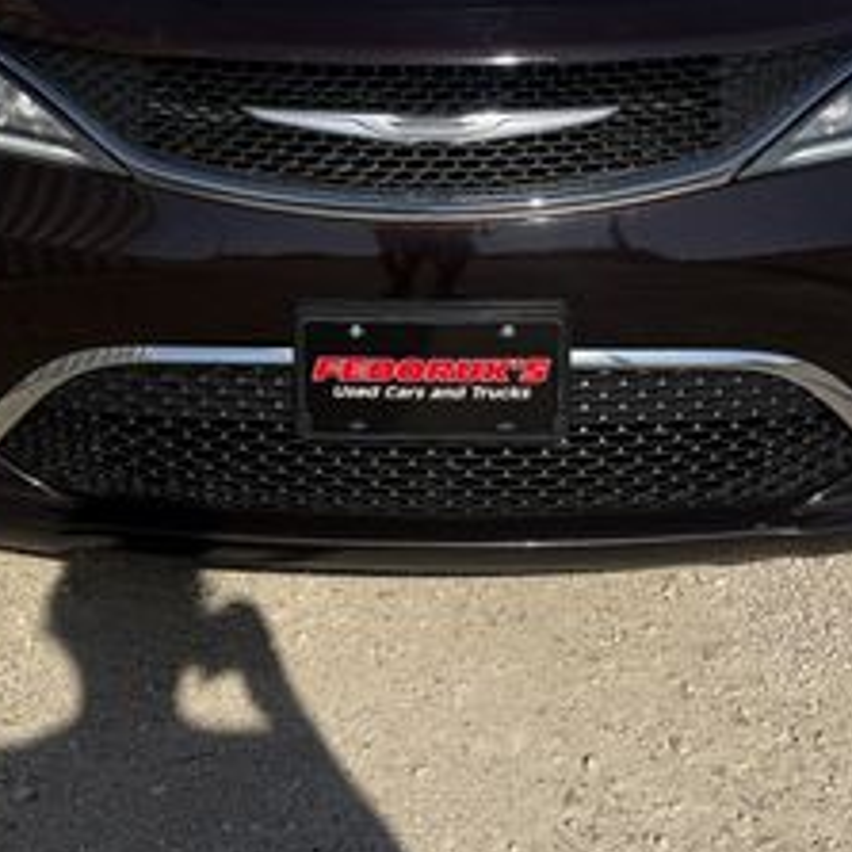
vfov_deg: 26.8
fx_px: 1699
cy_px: 19
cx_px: 374
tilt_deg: -14.4
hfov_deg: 28.1
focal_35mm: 61
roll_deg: +3.9
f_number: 1.78
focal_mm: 6.76
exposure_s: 1/6711
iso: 80
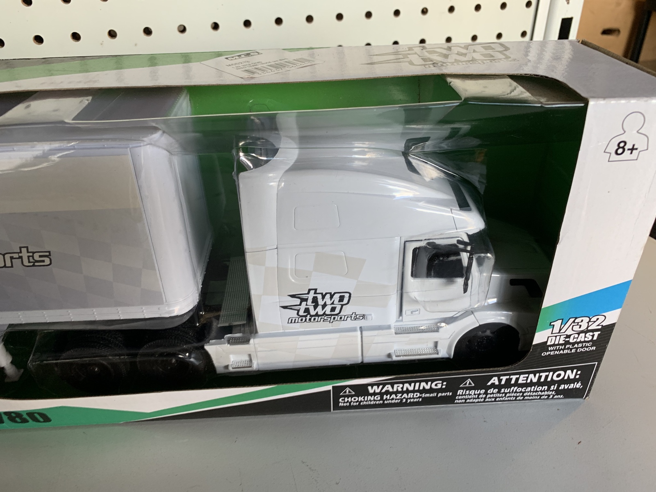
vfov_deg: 53.1
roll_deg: +1.6
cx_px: 328
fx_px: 493
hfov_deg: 67.3
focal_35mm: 26
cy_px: 246
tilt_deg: -32.6
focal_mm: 4.25
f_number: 1.8
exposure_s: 1/100
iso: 100
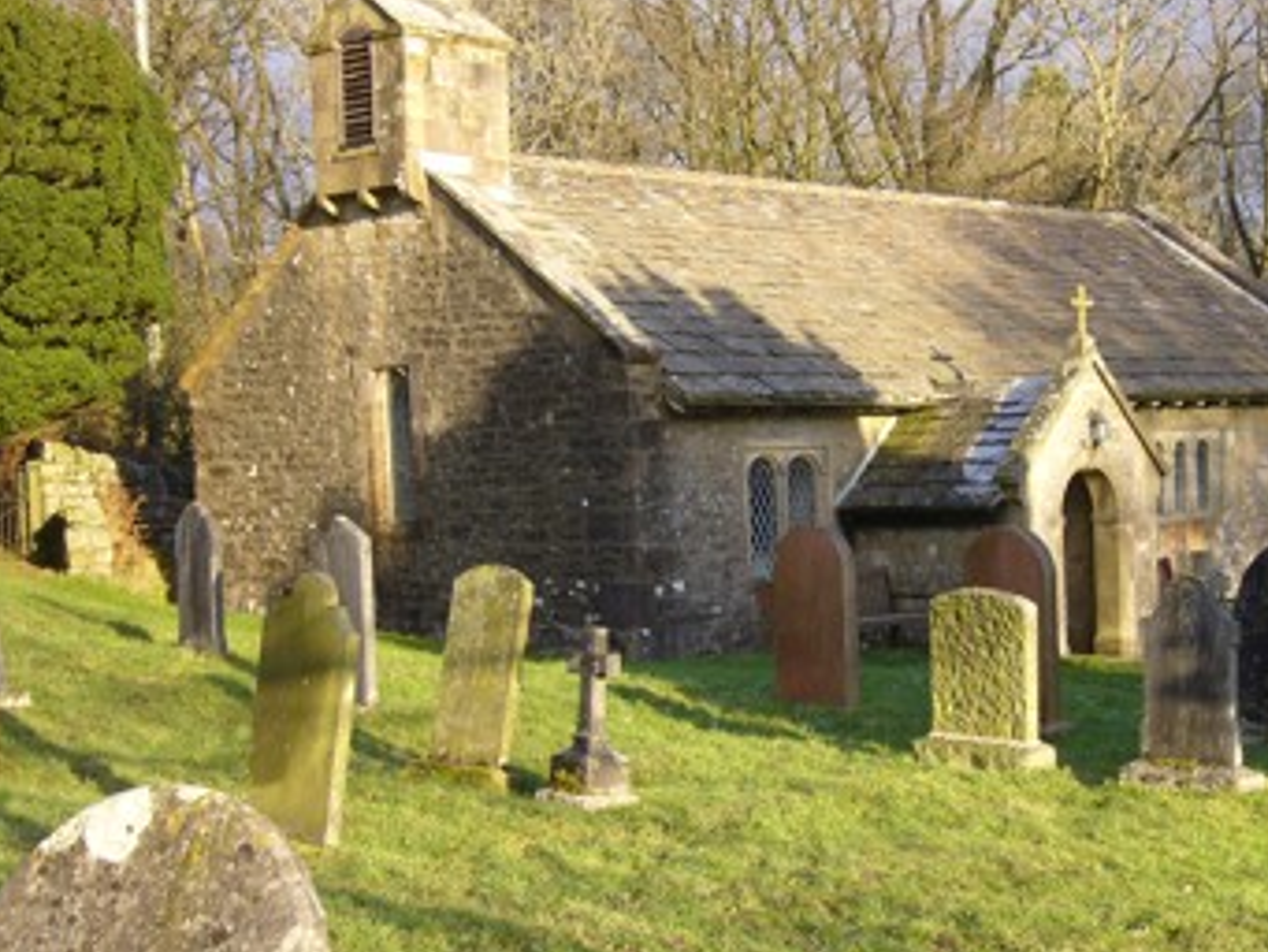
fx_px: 2418
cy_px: 480
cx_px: 807
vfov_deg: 22.3
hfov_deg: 29.2
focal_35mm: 66
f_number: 3.3
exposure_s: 1/125
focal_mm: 8.3
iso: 80
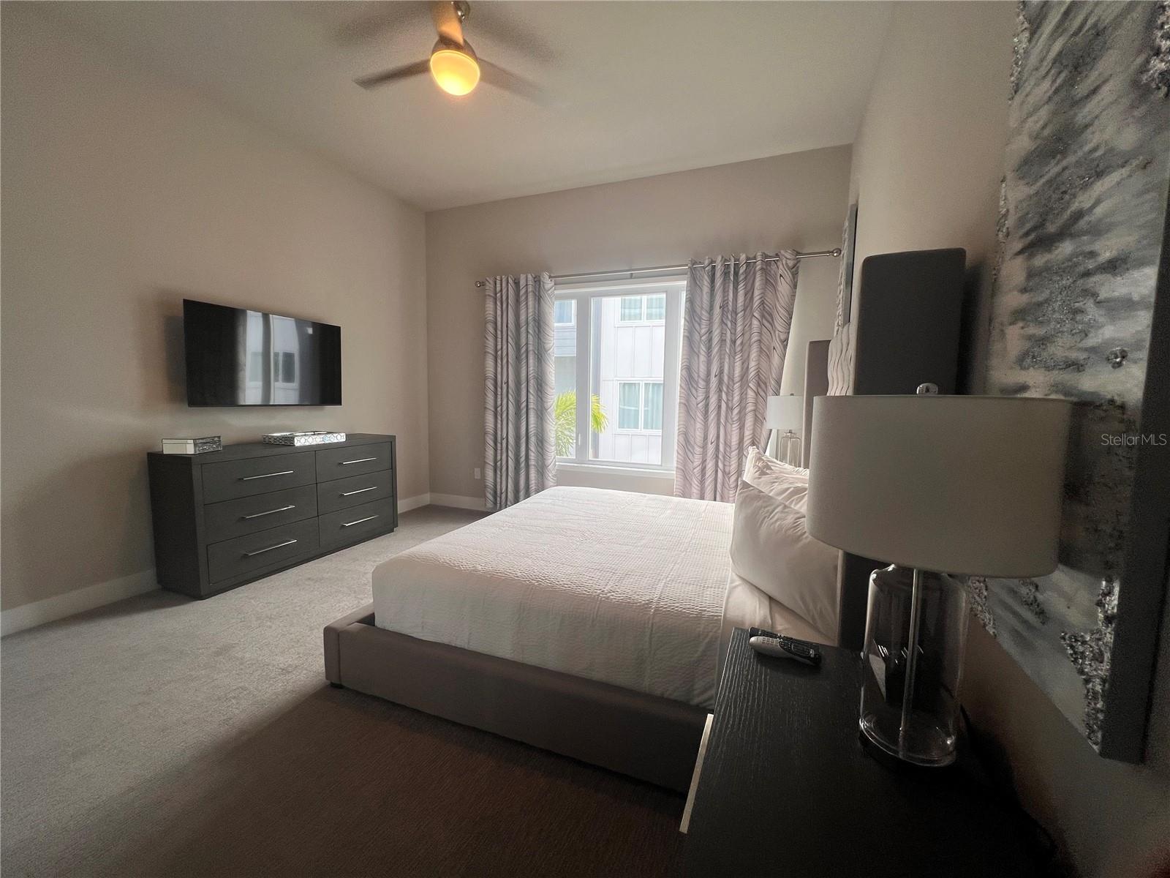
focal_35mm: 13
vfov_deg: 89.9
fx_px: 439
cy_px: 439
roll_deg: -2.2
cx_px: 585
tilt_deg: -6.7
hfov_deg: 106.2
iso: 40
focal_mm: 1.57
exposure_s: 1/120
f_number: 1.8
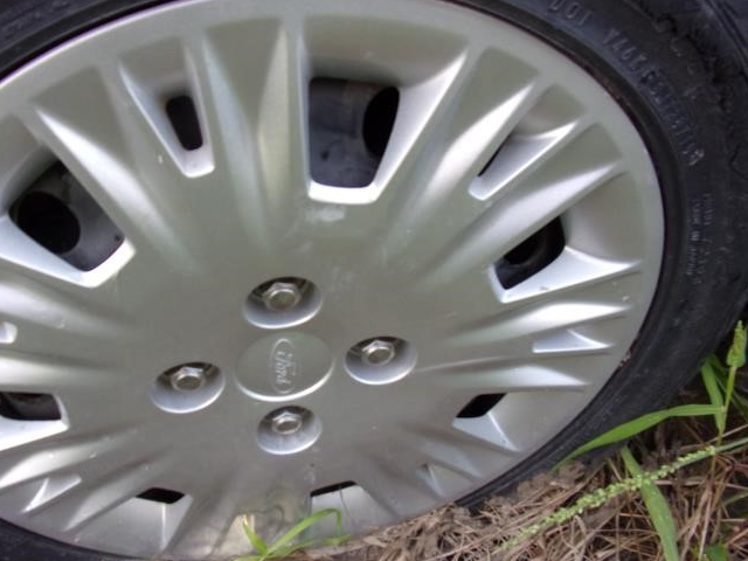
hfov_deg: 59.5
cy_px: 306
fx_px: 648
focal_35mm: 30
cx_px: 304
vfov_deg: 46.7
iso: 80
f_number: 3.3
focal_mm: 4.3
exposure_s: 1/52
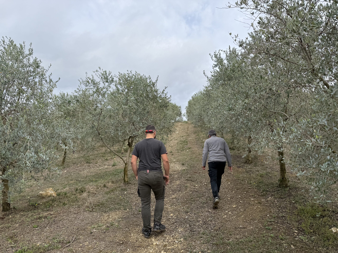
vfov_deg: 56.8
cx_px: 169
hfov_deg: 71.6
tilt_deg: +9.6
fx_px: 234
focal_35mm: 24
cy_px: 126
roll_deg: -1.4
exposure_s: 1/2525
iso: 80
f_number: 1.78
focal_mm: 6.76
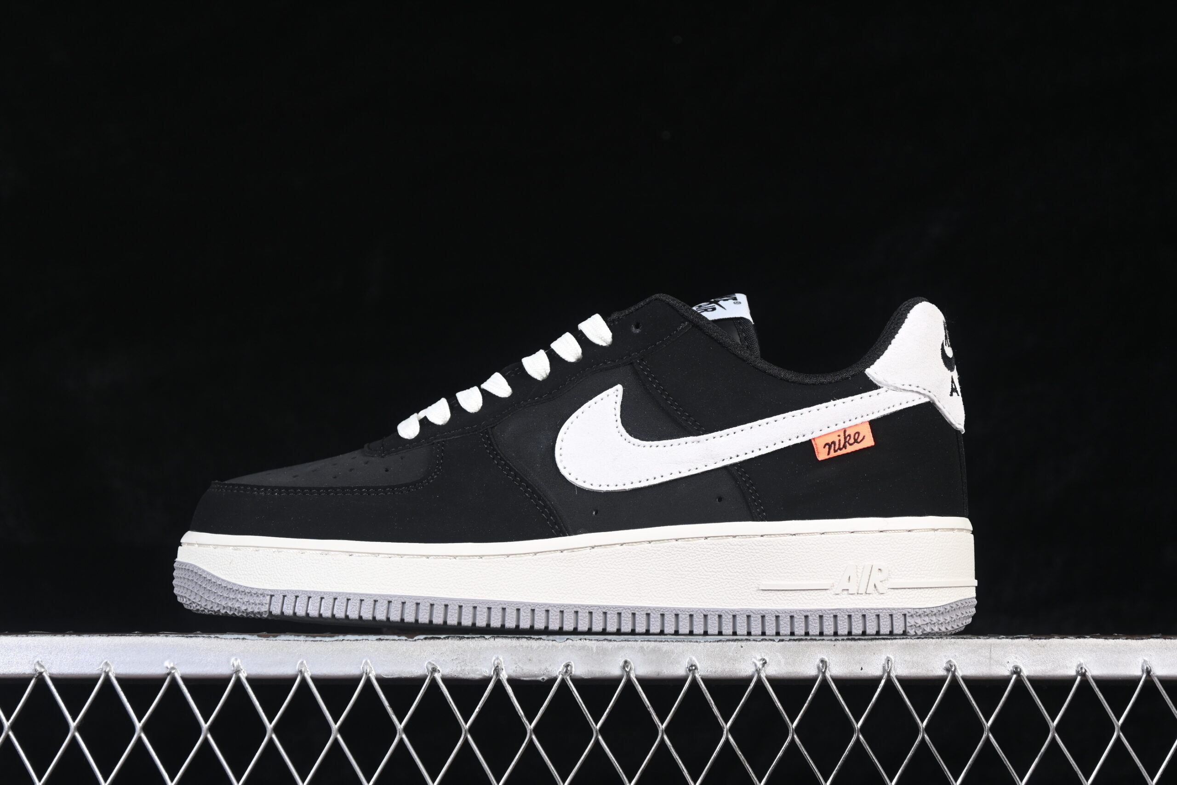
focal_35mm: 75
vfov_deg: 18.2
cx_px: 588
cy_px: 392
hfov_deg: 27.0
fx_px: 2452
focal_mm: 50
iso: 160
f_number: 6.3
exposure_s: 1/60
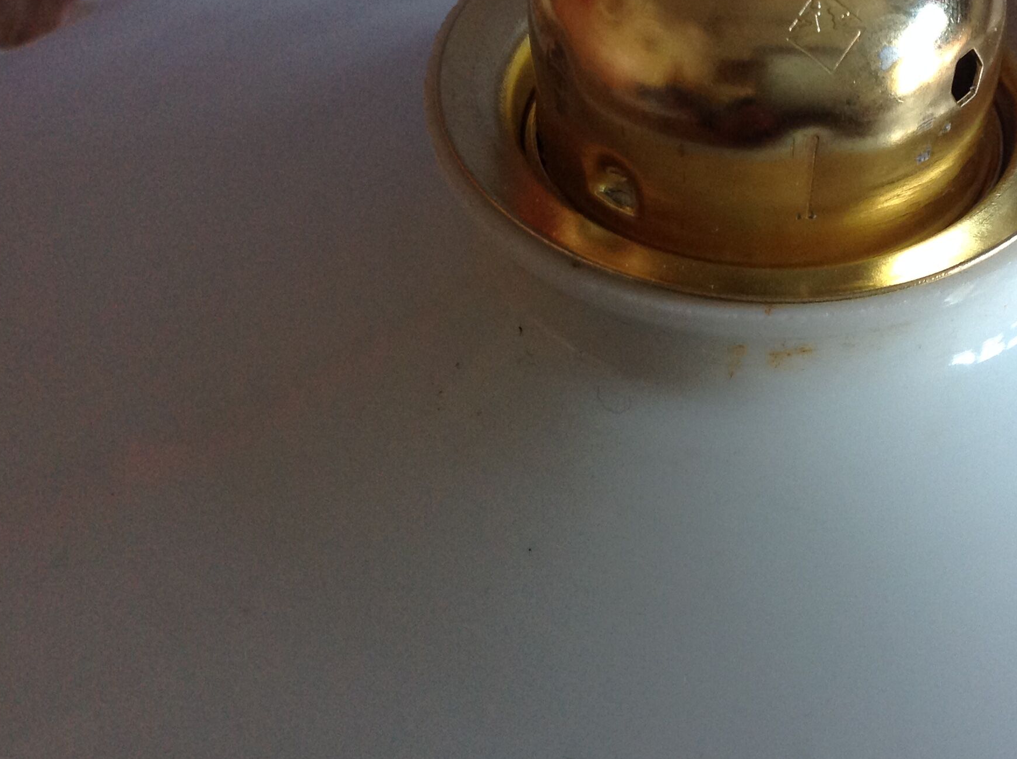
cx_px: 737
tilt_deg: -43.5
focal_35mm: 52
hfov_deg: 36.2
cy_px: 322
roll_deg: -2.9
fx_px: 1525
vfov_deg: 27.9
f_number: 2.4
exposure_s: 1/15
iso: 125
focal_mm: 4.28
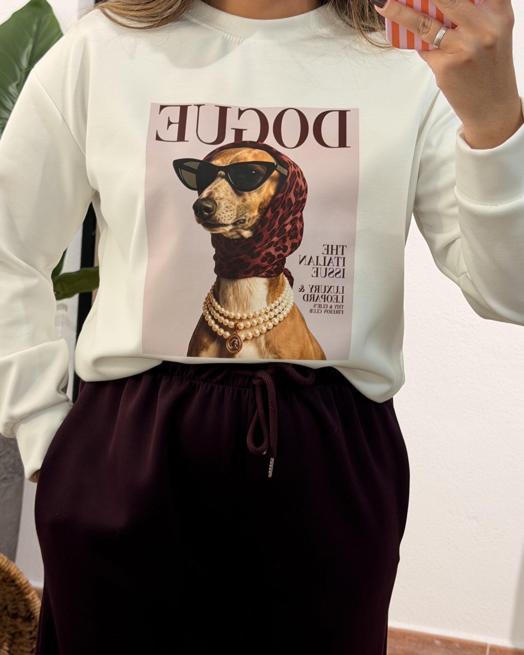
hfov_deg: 25.8
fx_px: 1144
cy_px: 326
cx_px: 271
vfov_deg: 32.0
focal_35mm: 59
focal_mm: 6.76
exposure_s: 1/100
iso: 64
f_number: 1.78
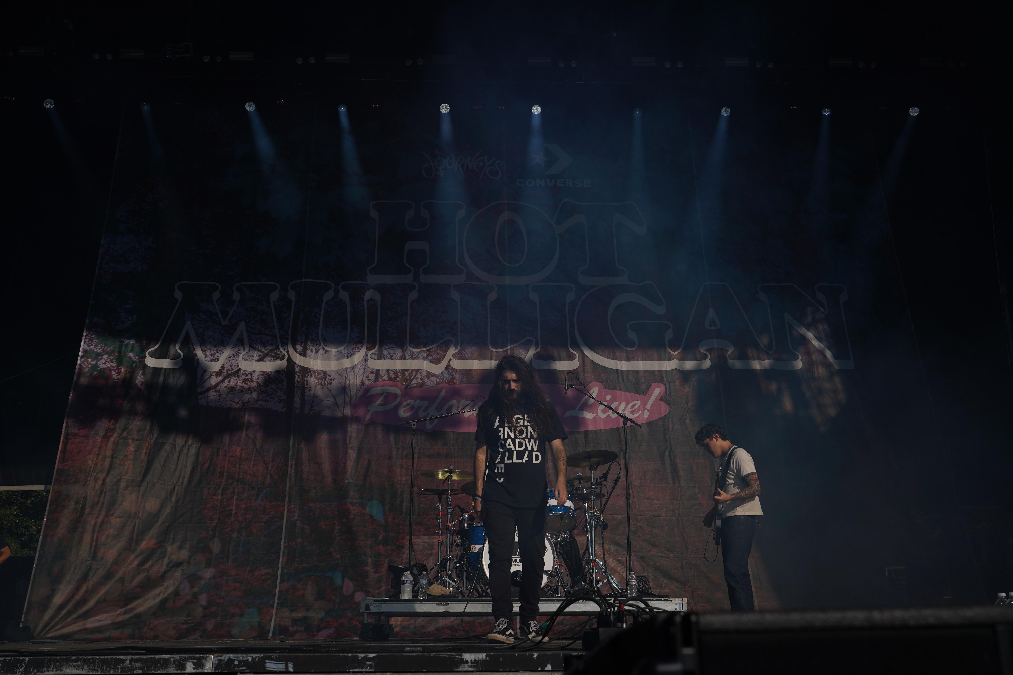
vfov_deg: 35.9
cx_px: 506
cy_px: 338
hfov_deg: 51.9
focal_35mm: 37
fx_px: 1041
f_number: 8
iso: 100
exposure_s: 1/1000
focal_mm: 37
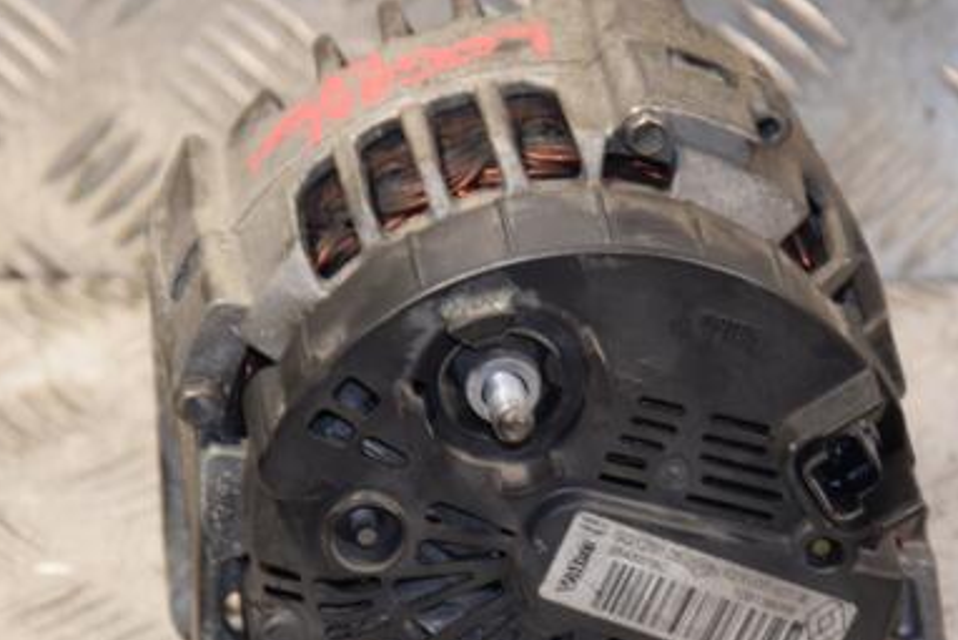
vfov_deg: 6.0
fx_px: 6149
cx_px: 431
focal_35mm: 231
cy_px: 459
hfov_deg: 8.9
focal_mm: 98
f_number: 5.6
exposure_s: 1/100
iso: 800
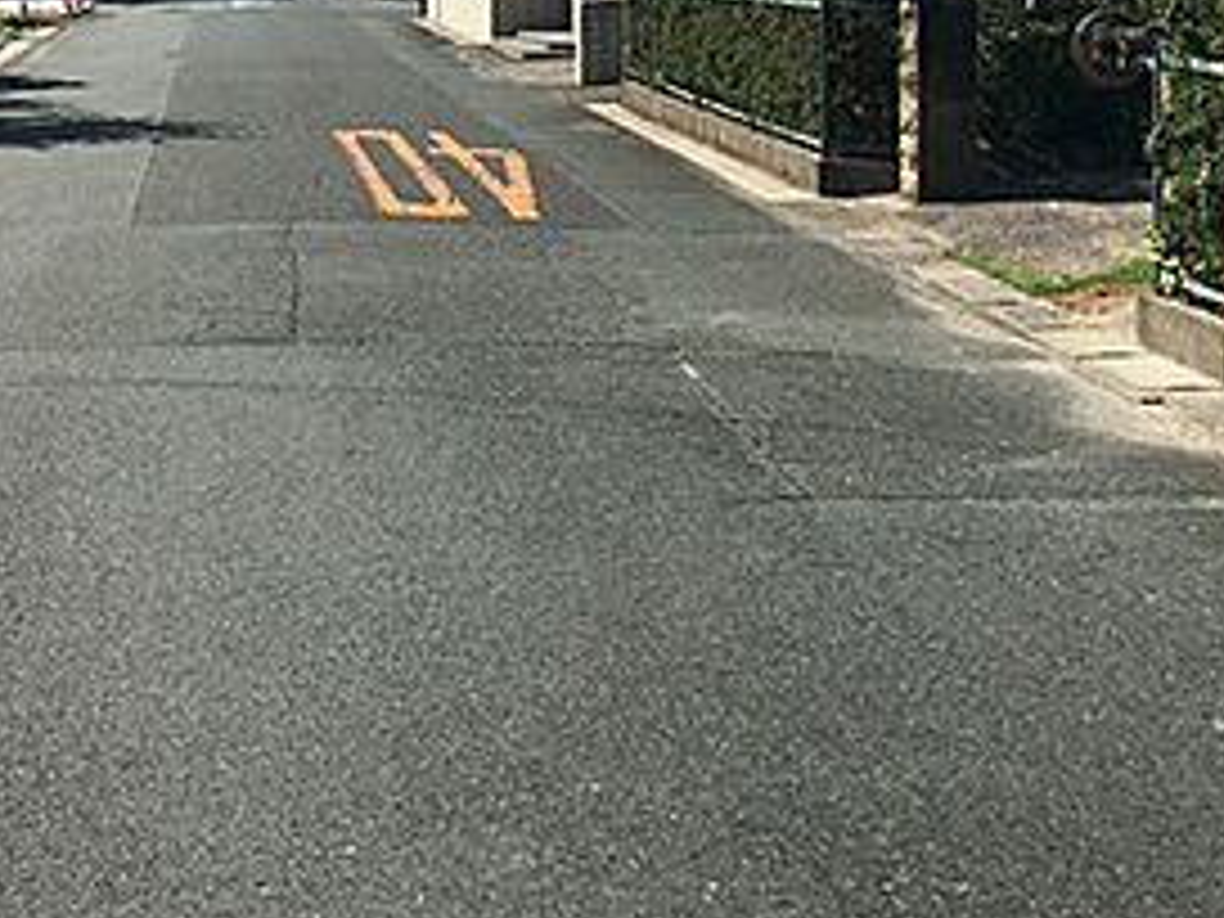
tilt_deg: +0.5
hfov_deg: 30.1
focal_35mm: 64
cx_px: 436
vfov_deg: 22.0
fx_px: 2263
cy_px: -27
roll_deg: -0.3
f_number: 2.2
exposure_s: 1/1748
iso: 25
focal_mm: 4.15
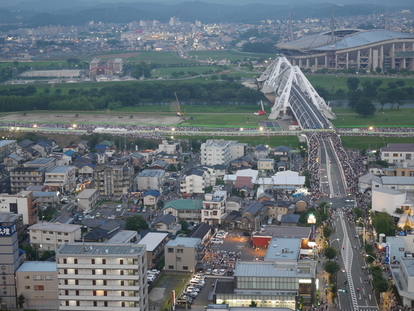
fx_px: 766
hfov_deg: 30.2
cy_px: 156
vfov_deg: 23.0
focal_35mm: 64
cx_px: 207
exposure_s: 1/8
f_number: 5.6
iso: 800
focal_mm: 32
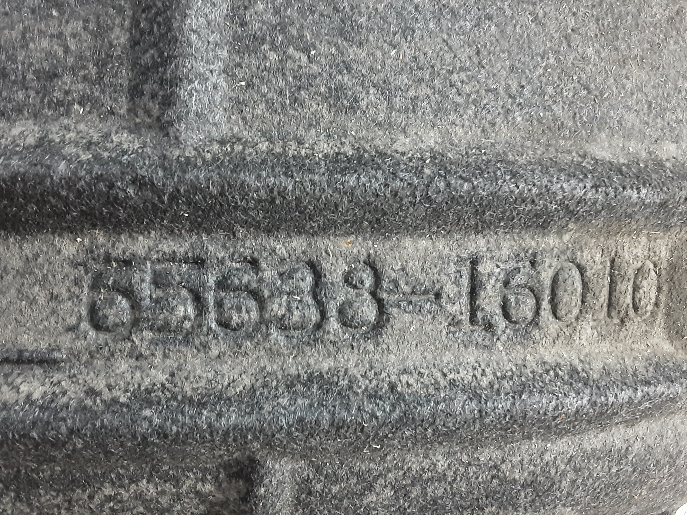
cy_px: 275
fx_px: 655
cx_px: 333
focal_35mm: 33
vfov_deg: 42.9
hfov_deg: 55.3
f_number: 1.9
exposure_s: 1/25
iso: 200
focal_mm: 2.91
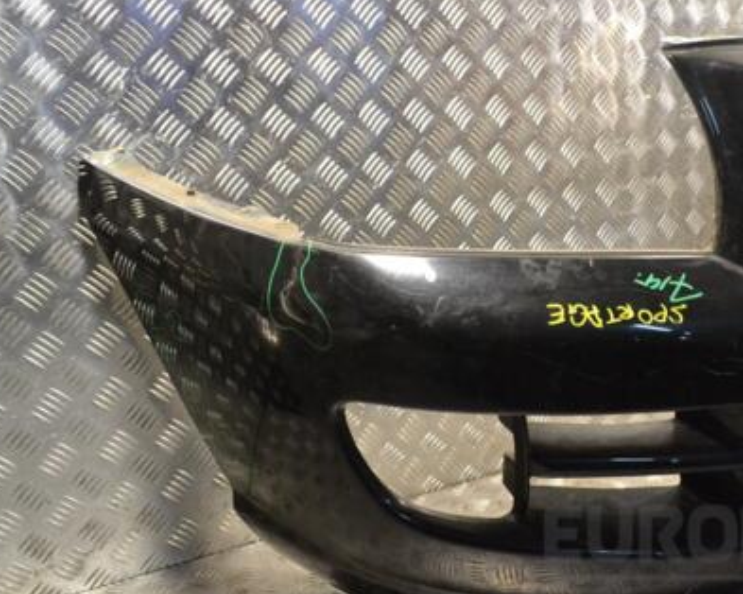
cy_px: 282
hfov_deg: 42.2
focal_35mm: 43
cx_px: 509
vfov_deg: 34.9
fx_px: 945
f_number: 8
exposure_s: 1/250
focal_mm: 20
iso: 3200
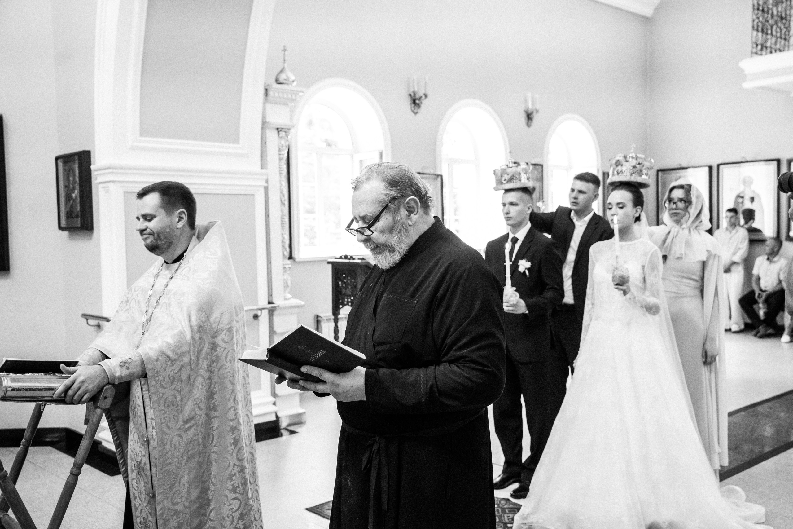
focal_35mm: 36
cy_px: 264
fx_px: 786
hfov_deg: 53.5
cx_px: 396
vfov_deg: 37.2
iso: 8000
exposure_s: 1/250
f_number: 4.5
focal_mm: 35.7
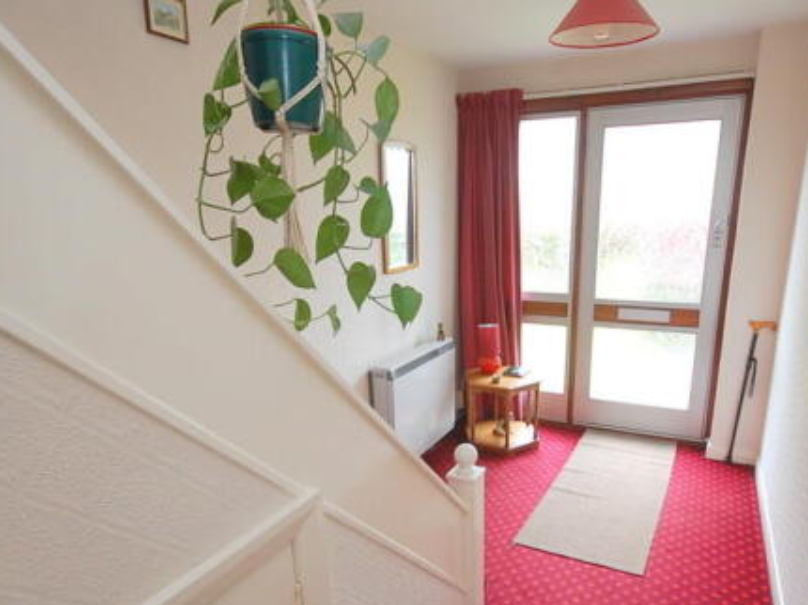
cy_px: 380
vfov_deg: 60.2
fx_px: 513
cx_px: 428
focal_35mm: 22
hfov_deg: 76.3
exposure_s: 1/25
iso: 800
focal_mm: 10
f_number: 4
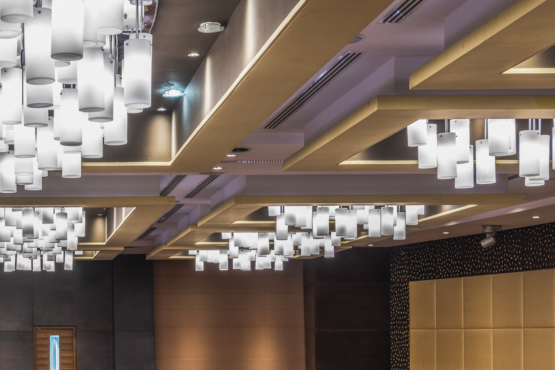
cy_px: 332
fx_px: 1156
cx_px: 35
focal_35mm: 75
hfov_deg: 25.9
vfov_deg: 17.9
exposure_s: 1
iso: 100
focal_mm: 29
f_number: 8
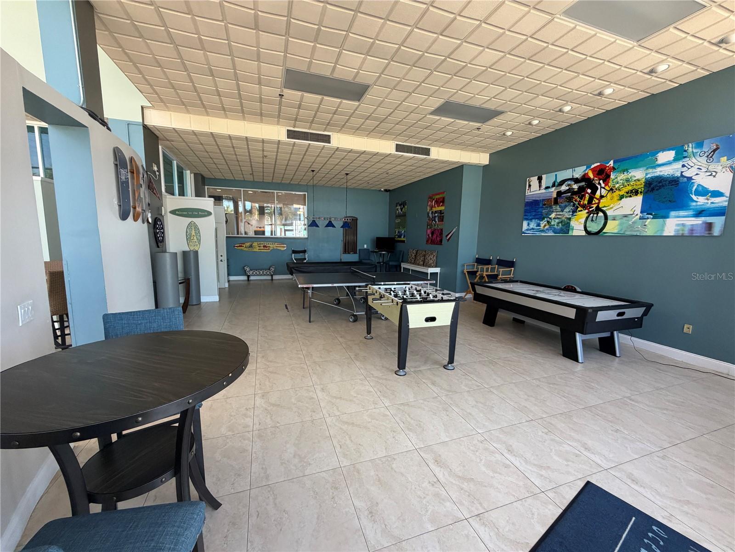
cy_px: 276
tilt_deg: -8.5
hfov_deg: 102.1
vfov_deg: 85.7
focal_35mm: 14
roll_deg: -0.8
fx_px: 297
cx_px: 368
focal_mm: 2.22
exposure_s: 1/111
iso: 320
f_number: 2.2
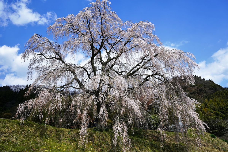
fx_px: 177
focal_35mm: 28
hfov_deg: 65.5
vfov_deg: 46.4
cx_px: 114
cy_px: 76
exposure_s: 1/320
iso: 100
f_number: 5
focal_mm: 28
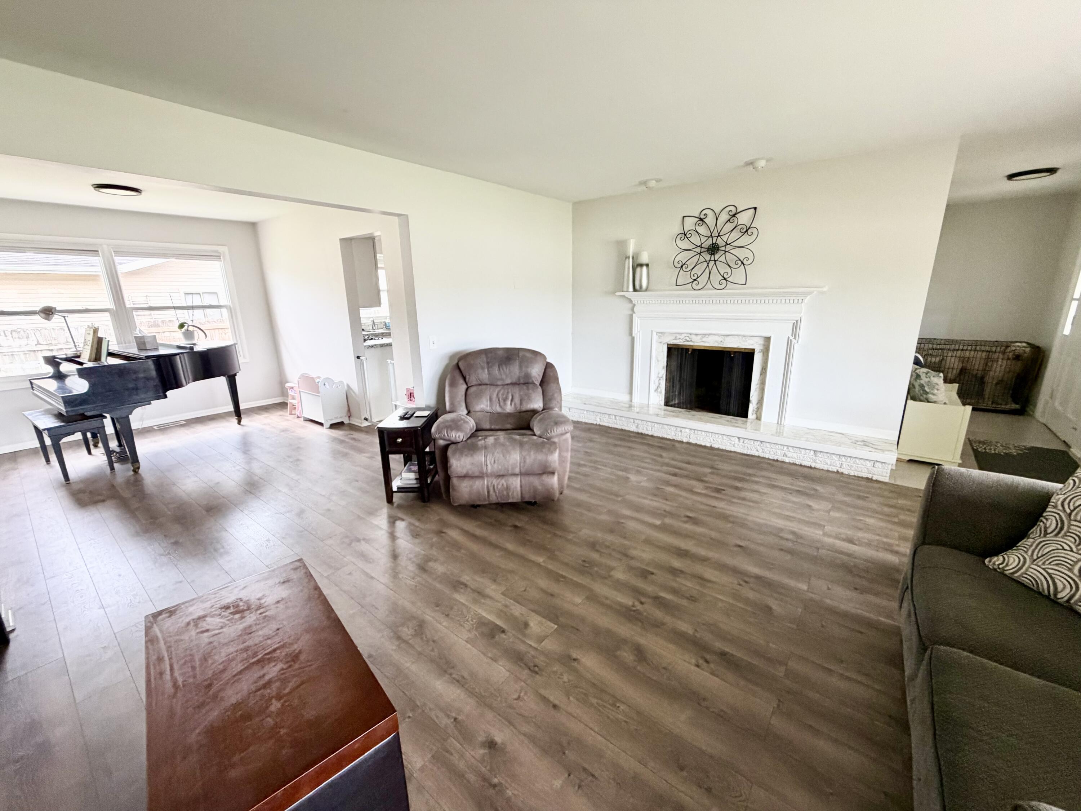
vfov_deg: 85.7
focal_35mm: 14
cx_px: 540
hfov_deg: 102.1
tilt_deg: -13.9
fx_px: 437
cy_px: 406
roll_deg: +0.4
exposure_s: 1/70
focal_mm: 2.22
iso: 320
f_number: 2.2
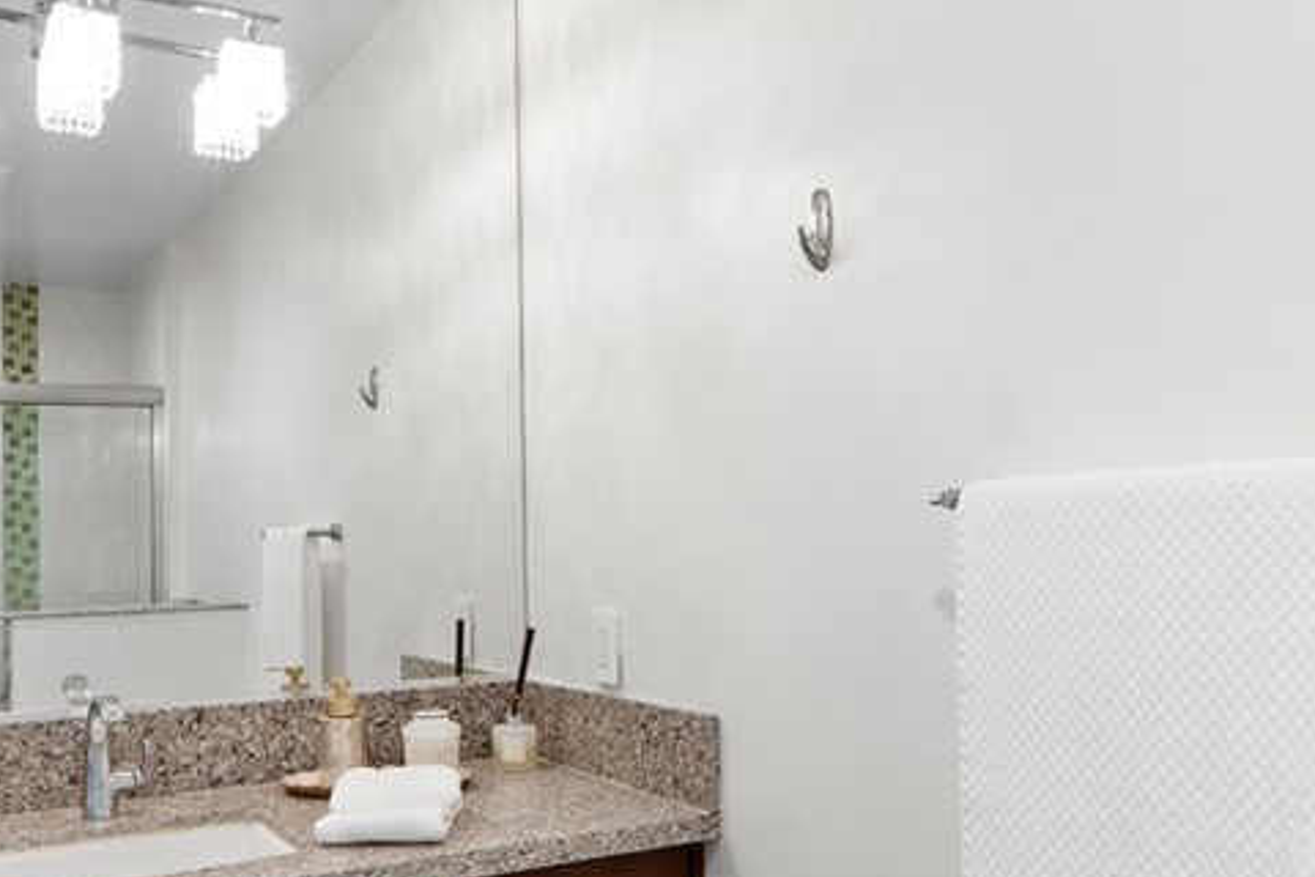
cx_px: 548
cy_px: 517
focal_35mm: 32
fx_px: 1169
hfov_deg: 58.4
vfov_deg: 41.0
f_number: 9
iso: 100
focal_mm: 10
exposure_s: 1/4
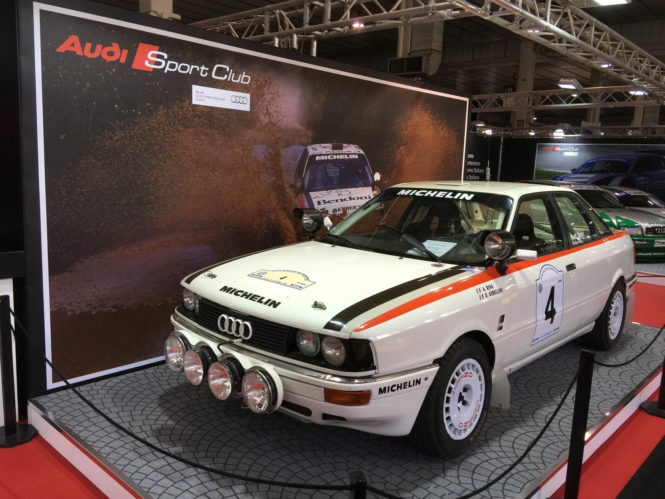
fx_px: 557
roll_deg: -2.8
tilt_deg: -8.5
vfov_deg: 48.2
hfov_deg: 61.7
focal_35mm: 29
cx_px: 332
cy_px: 250
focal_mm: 4.15
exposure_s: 1/40
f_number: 2.2
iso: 32
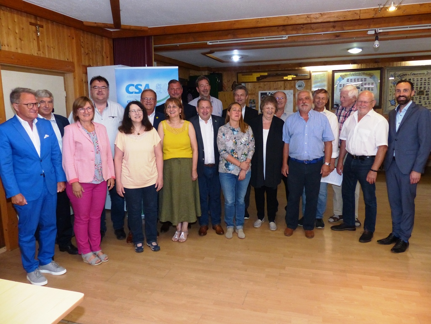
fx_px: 311
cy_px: 162
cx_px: 216
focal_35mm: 25
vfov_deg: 54.9
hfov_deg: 69.4
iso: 400
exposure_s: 1/60
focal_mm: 4.5
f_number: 2.8
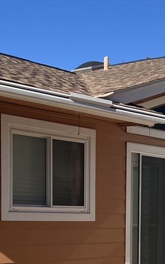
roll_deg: -0.1
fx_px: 654
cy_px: 259
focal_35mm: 91
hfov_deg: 14.2
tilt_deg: -4.1
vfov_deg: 22.0
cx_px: 159
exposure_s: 1/5882
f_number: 1.5
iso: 50
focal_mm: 5.7
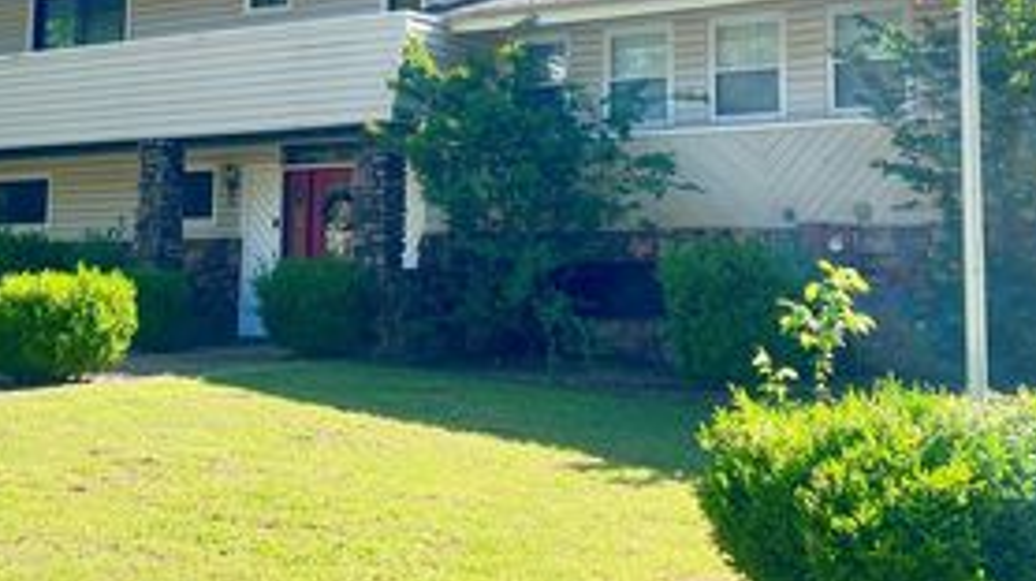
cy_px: 121
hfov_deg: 40.6
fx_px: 1400
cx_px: 533
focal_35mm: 51
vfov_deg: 23.1
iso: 50
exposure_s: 1/748
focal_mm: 5.7
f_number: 1.5
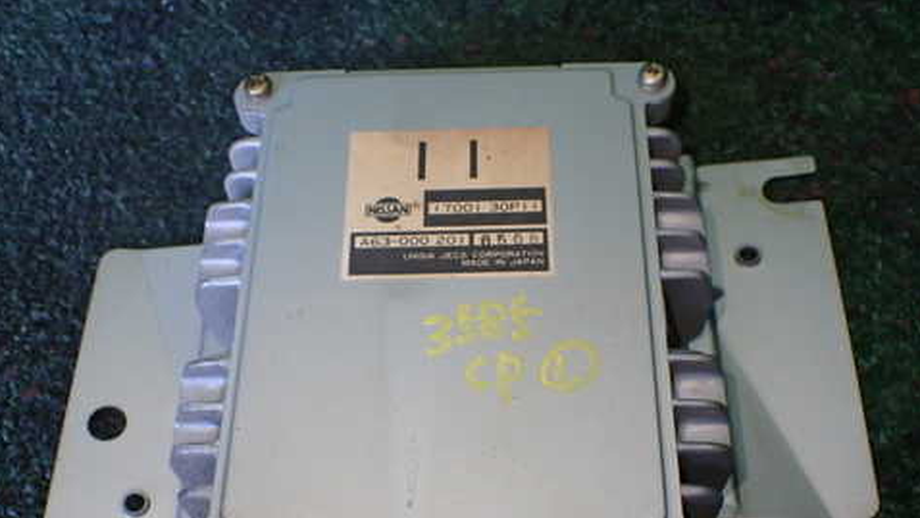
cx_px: 443
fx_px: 1000
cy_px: 352
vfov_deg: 28.8
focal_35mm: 41
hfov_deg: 49.4
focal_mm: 5.4
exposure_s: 1/125
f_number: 2.3
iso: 500
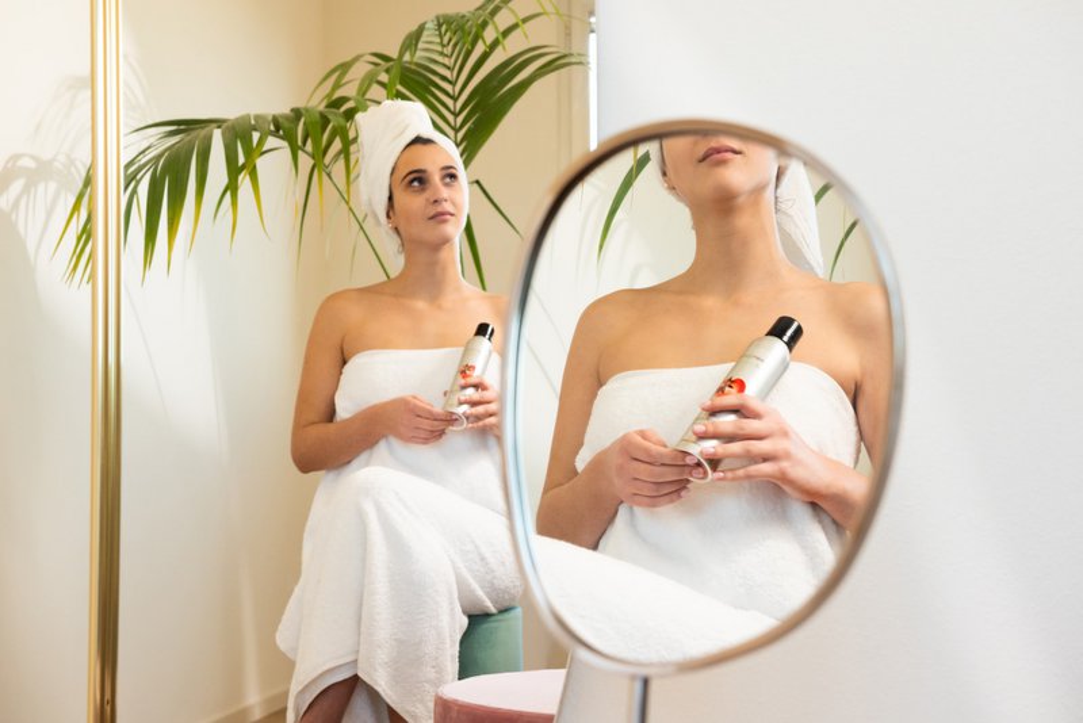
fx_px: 1565
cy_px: 362
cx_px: 542
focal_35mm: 52
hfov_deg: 38.2
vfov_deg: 26.0
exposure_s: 1/160
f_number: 7.1
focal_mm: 52
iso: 1600
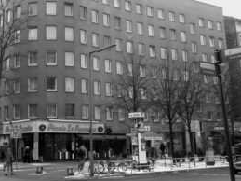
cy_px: 58
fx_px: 376
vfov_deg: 26.8
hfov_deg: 34.7
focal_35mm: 54
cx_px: 58
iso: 64
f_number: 5.6
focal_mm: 5.8
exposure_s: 1/100
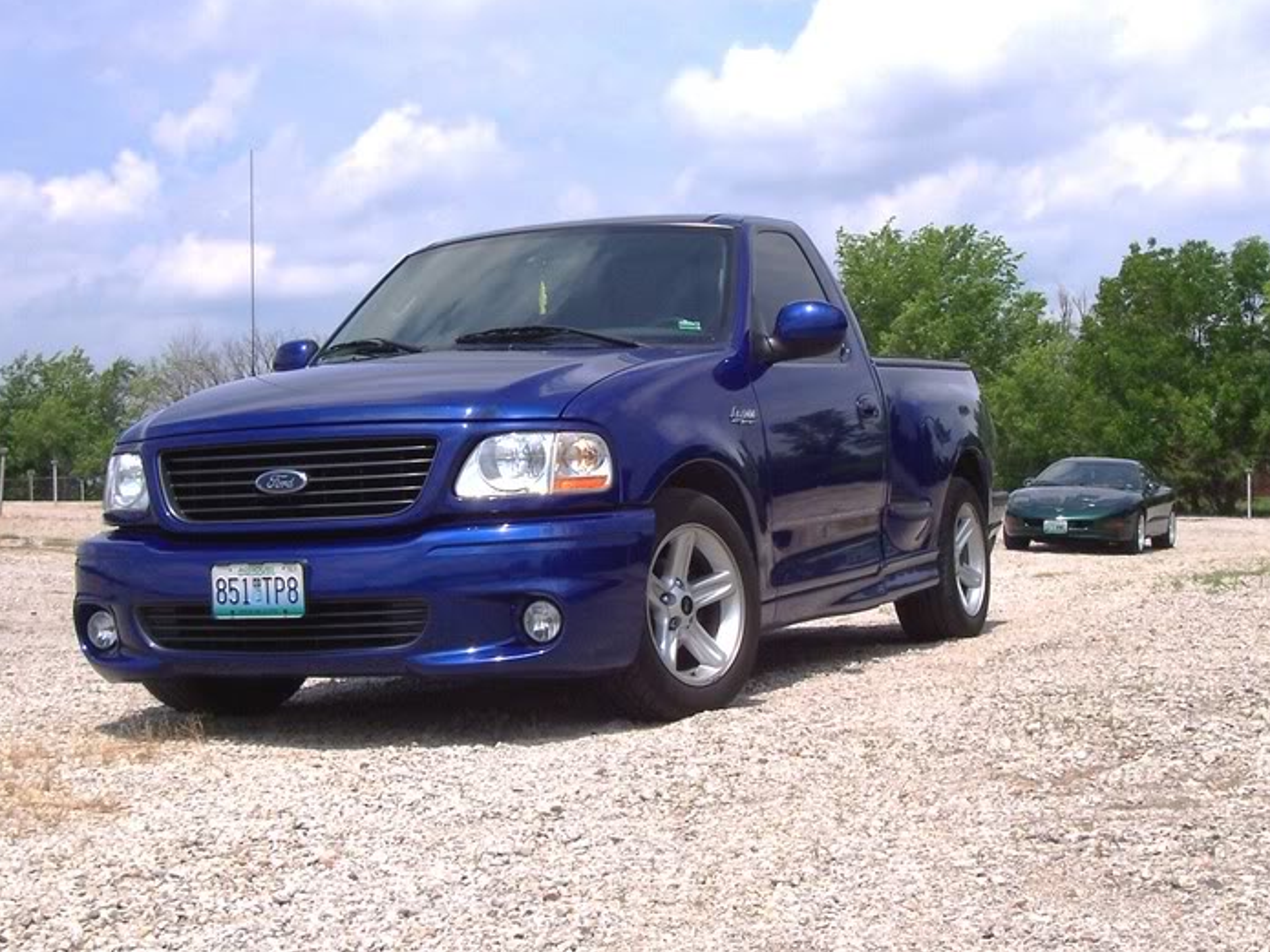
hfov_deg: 31.7
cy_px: 510
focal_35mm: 61
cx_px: 656
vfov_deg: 24.0
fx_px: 2238
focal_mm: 8.6
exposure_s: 1/750
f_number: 6.7
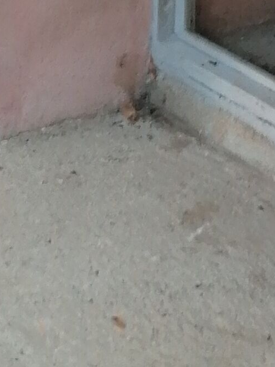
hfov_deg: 9.1
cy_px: -196
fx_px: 1717
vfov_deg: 11.6
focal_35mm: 162
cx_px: 35
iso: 80
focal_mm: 4.75
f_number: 1.8
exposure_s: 1/100
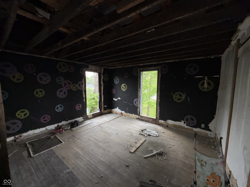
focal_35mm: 14
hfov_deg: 102.1
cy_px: 94
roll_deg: -0.1
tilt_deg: -5.9
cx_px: 125
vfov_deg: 85.7
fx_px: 101
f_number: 2.2
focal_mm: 2.22
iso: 64
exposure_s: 1/60
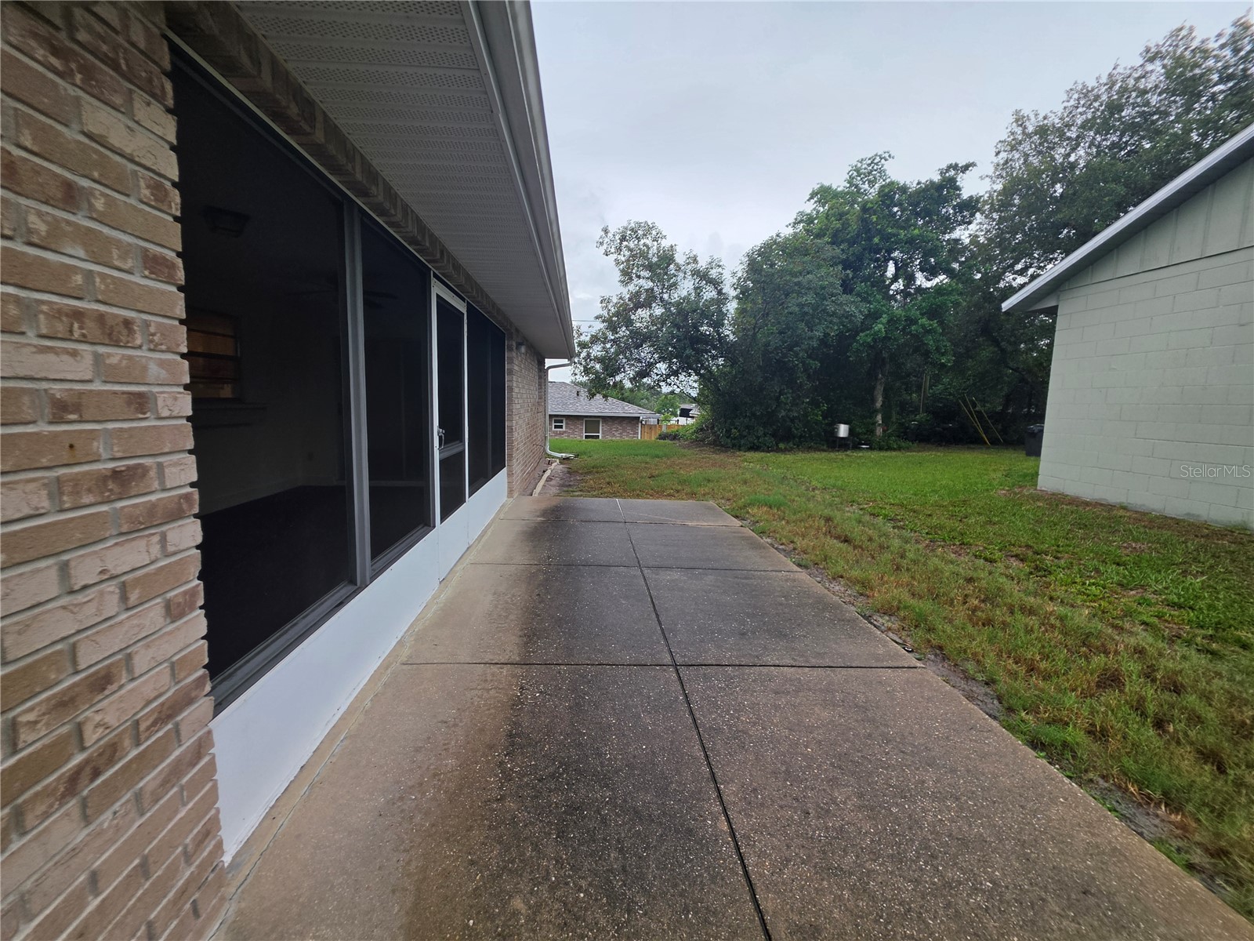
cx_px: 627
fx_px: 471
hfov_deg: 106.2
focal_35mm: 13
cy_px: 470
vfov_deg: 89.9
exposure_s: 1/120
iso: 25
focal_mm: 2.2
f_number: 1.9
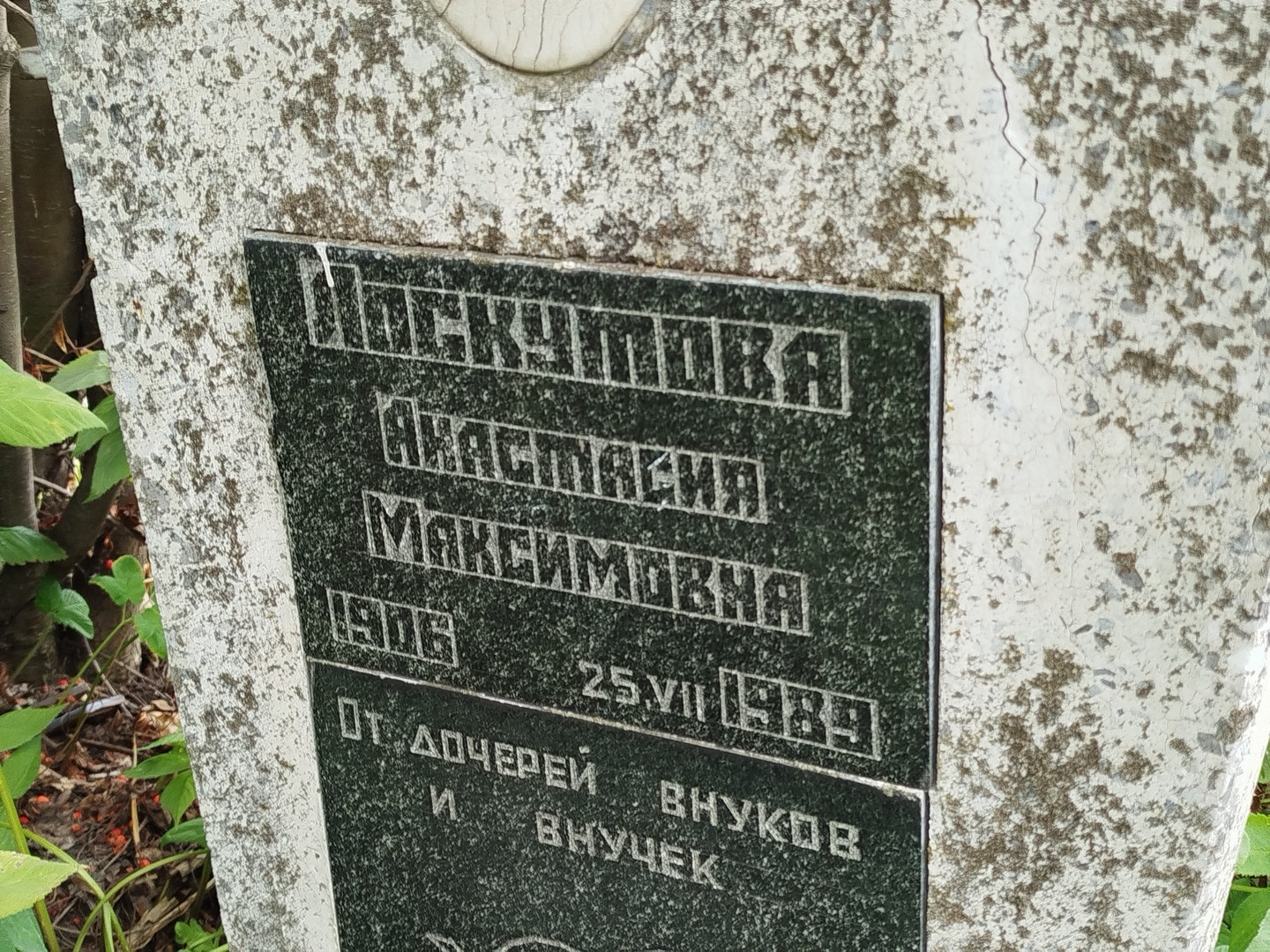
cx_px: 635
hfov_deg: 39.7
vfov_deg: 30.3
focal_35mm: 48
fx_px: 1761
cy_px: 476
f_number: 1.7
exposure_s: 1/50
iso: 64
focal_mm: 5.31
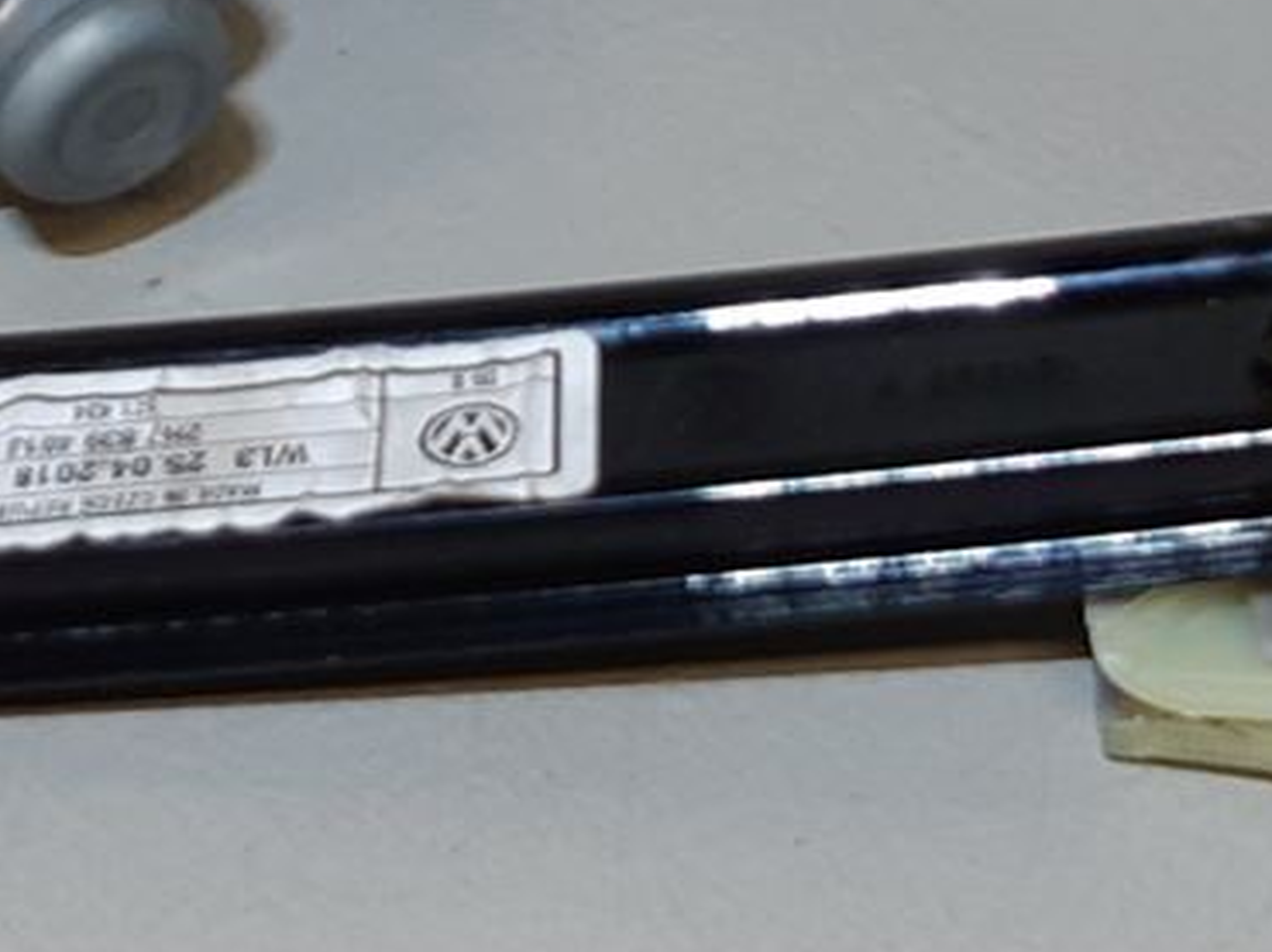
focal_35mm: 144
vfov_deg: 10.2
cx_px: 657
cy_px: 0
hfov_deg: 13.7
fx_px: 5288
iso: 50
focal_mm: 3.93
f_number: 1.7
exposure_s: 1/50
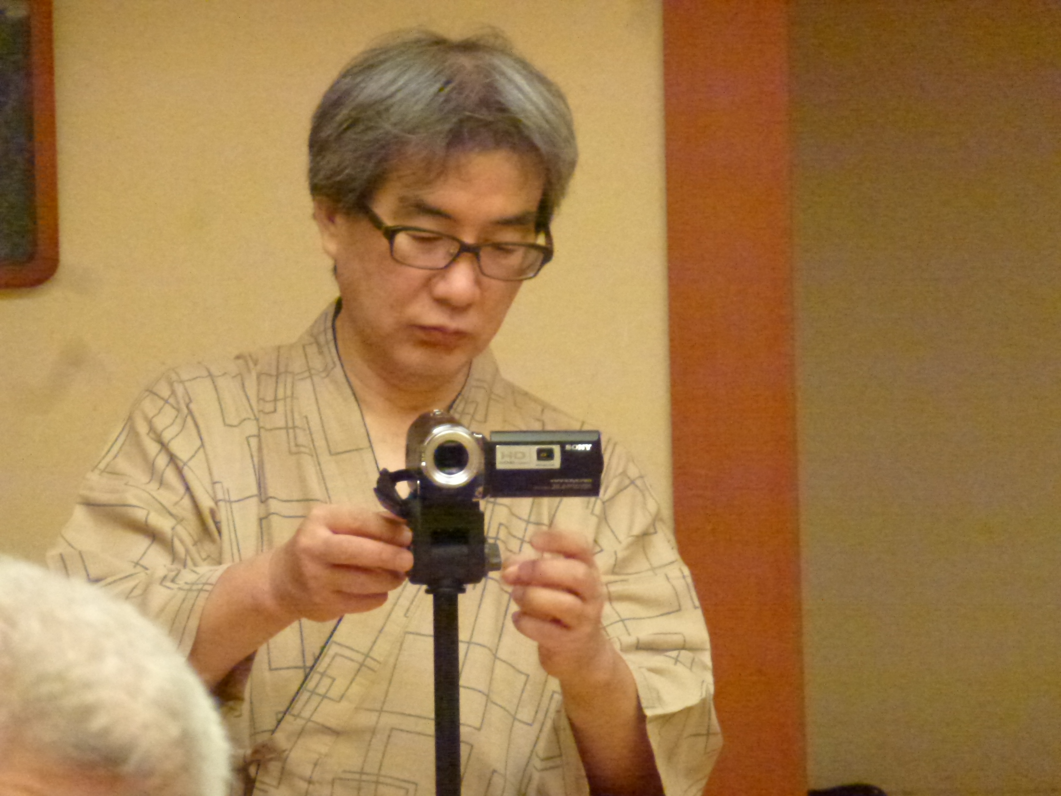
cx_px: 530
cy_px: 398
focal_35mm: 266
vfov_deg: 5.6
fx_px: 8153
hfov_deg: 7.4
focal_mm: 47.7
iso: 1600
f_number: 5.6
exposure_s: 1/80
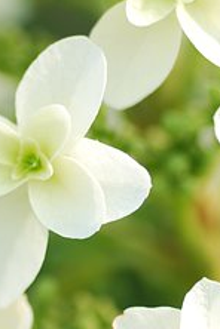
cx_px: -14
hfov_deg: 4.4
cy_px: 139
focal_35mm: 312
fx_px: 2860
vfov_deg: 6.6
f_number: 3.8
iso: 100
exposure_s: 1/400
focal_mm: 90
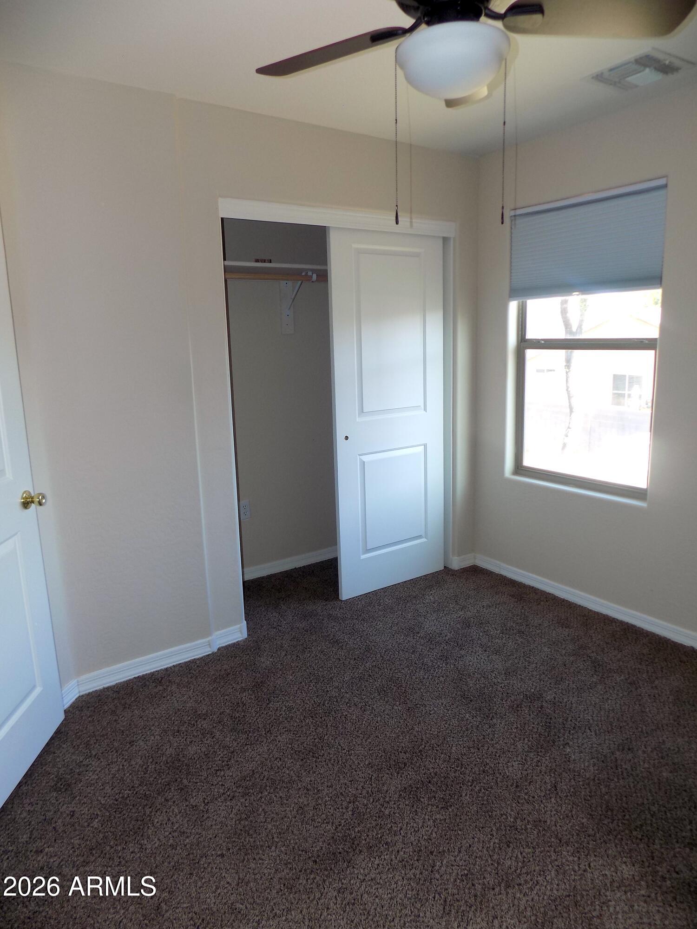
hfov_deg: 58.9
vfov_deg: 73.9
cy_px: 464
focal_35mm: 23
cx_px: 348
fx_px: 617
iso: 100
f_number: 3.1
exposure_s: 1/30
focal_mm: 4
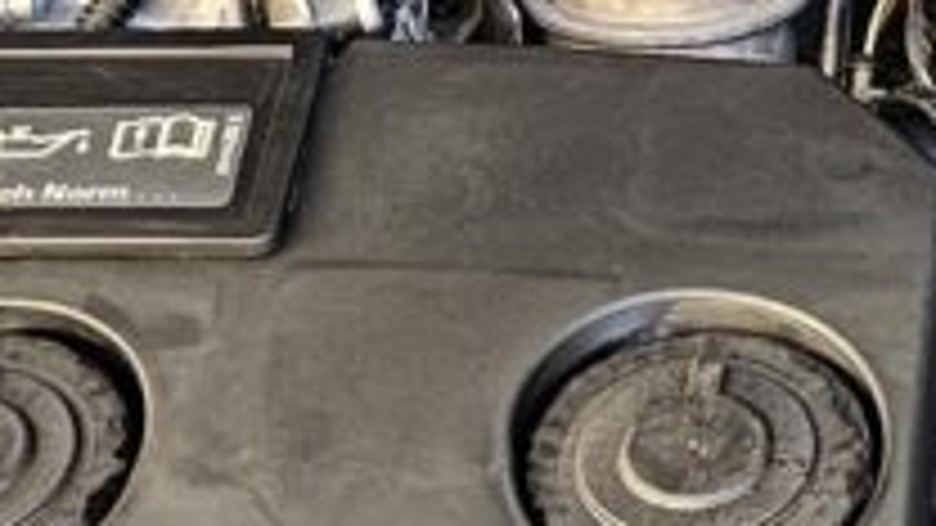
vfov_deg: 6.3
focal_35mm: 193
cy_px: 535
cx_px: 896
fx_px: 4790
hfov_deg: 11.1
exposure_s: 1/180
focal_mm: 6.3
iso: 160
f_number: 1.7
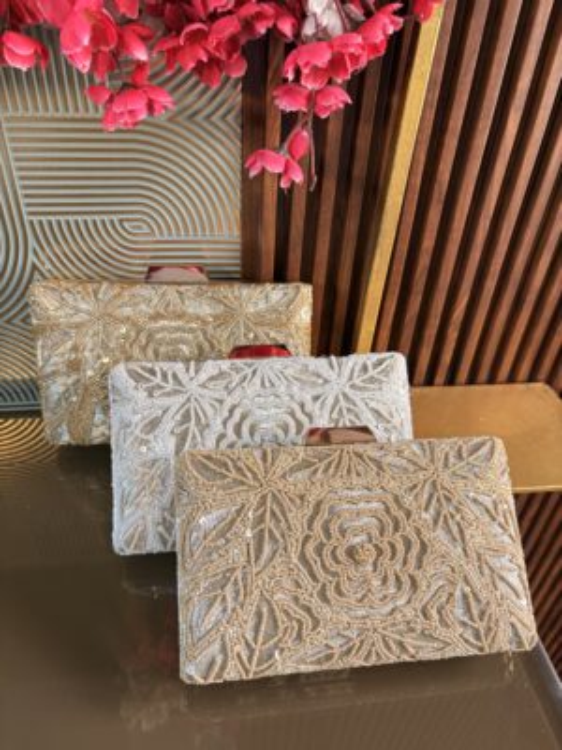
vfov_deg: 67.3
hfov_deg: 53.1
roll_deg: -4.4
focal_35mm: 26
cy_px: 375
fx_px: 563
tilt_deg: -37.9
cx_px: 281
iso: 125
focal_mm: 5.96
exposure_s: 1/100
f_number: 1.6
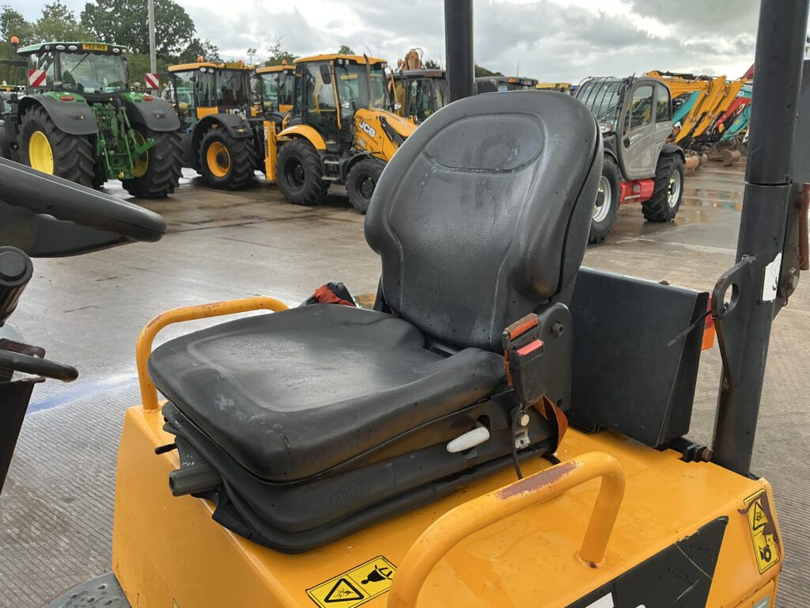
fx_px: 655
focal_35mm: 28
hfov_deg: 63.4
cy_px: 304
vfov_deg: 49.7
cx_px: 405
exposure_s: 1/289
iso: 25
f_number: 1.8
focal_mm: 3
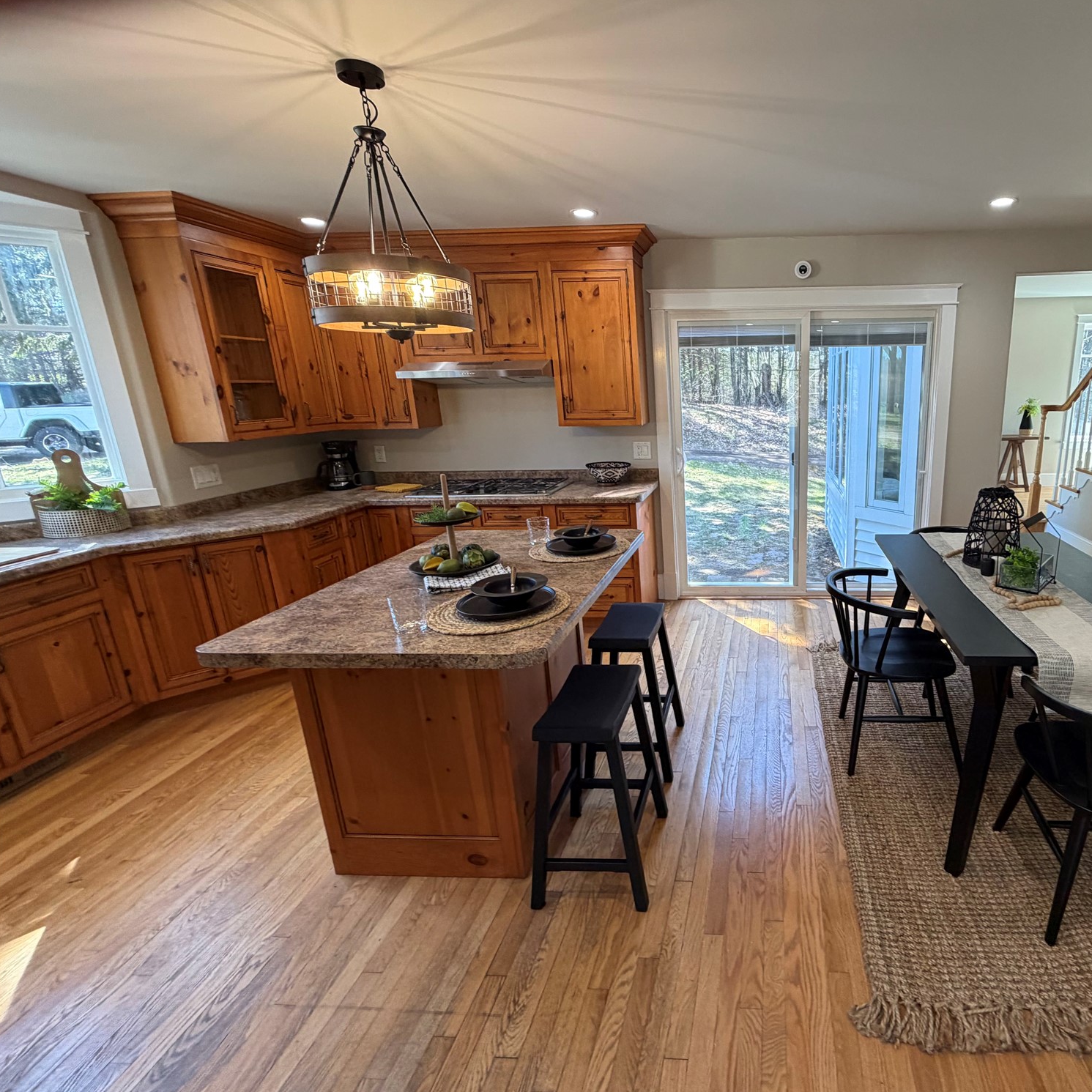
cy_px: 542
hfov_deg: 80.7
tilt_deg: -15.9
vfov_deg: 84.0
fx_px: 607
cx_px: 743
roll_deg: +1.4
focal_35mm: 17
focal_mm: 2.22
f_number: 2.2
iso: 200
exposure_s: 1/120
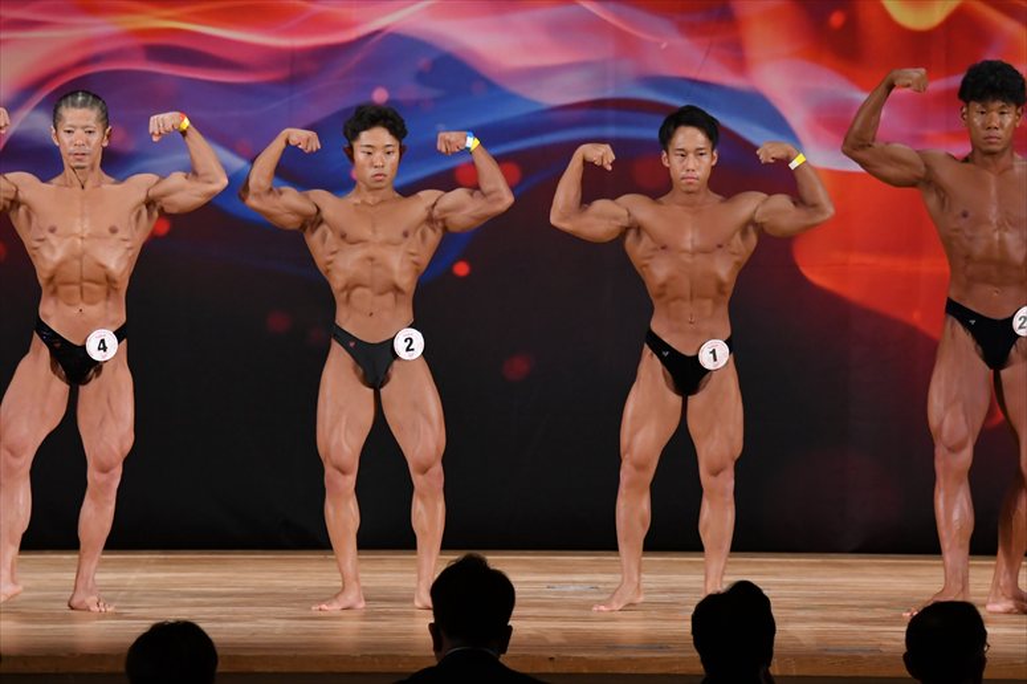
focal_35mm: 217
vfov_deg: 6.3
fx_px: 6188
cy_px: 342
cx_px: 514
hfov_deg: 9.5
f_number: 5.6
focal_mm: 145
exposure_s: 1/400
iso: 3200
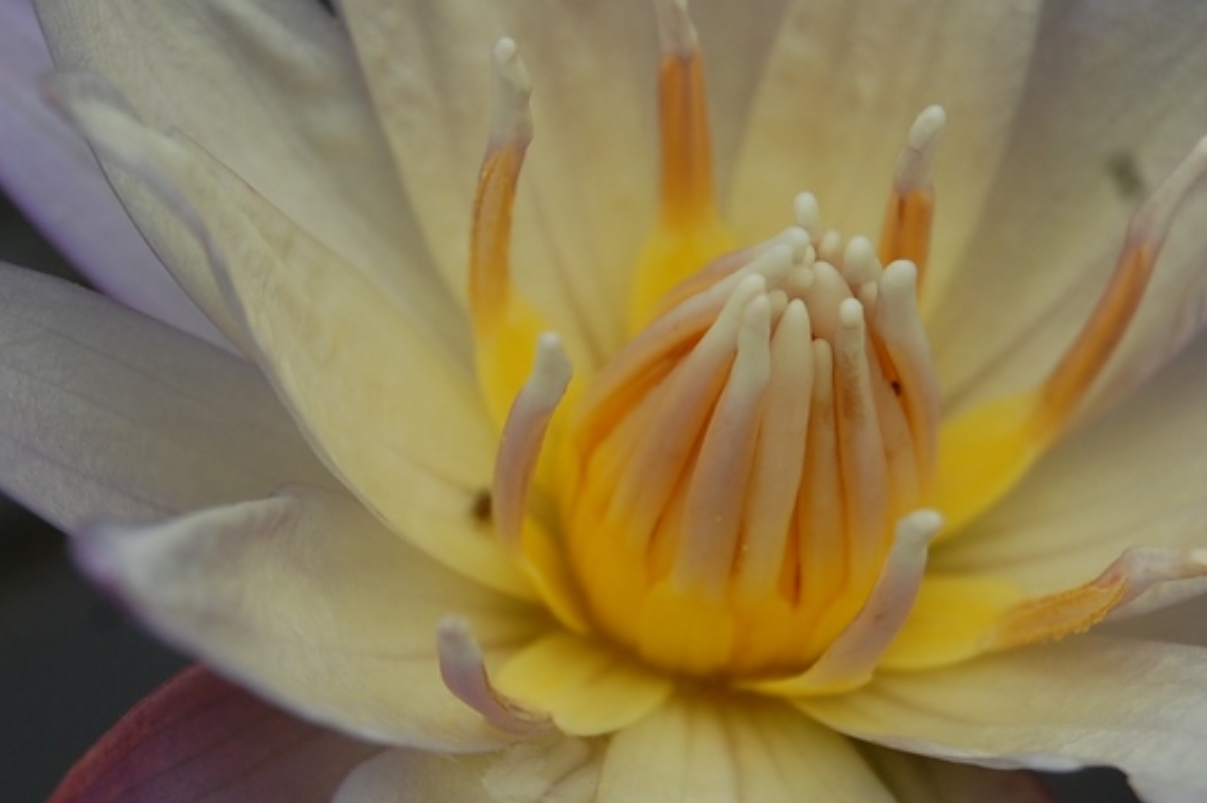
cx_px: 568
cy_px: 327
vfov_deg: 7.4
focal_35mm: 184
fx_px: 6169
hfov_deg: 11.2
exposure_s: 1/200
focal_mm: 55
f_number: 8
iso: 200
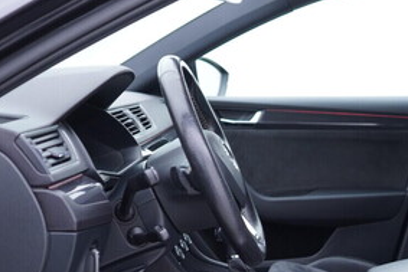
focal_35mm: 70
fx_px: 794
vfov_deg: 19.3
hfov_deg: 28.5
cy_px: 224
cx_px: 300
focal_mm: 24
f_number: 2.8
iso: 250
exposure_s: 1/40
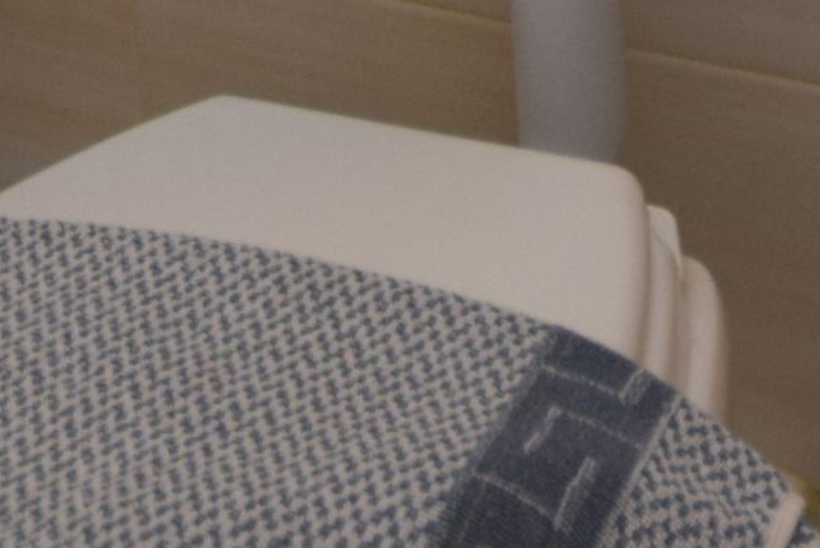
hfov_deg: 17.4
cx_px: 720
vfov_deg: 9.2
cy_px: -1143
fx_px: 2643
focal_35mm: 116
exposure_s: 1/60
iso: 500
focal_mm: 10
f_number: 6.3
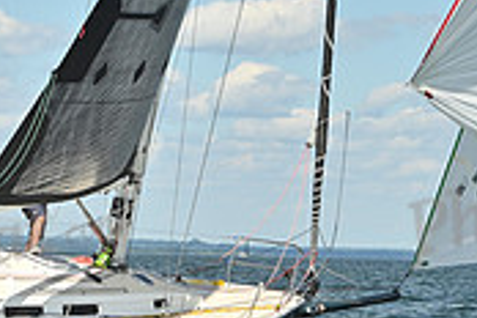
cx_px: 269
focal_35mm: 233
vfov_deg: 5.9
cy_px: 81
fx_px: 3087
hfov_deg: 8.8
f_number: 6.3
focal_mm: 70
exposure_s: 1/1600
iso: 250
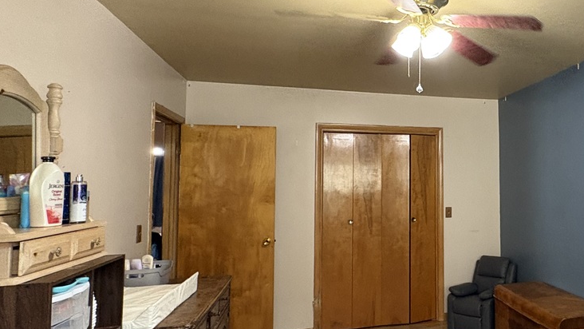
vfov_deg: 38.9
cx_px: 490
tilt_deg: +4.3
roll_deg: +0.4
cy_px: 151
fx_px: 465
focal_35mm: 30
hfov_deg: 58.0
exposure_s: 1/60
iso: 500
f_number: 2.2
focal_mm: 2.22
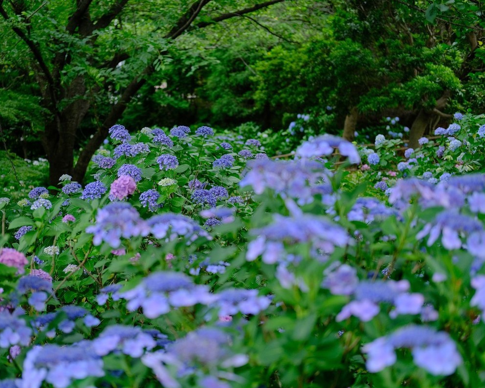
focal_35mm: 60
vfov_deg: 25.4
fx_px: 861
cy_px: 194
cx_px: 200
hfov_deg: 31.4
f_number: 2
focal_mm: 35
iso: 640
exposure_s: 1/500
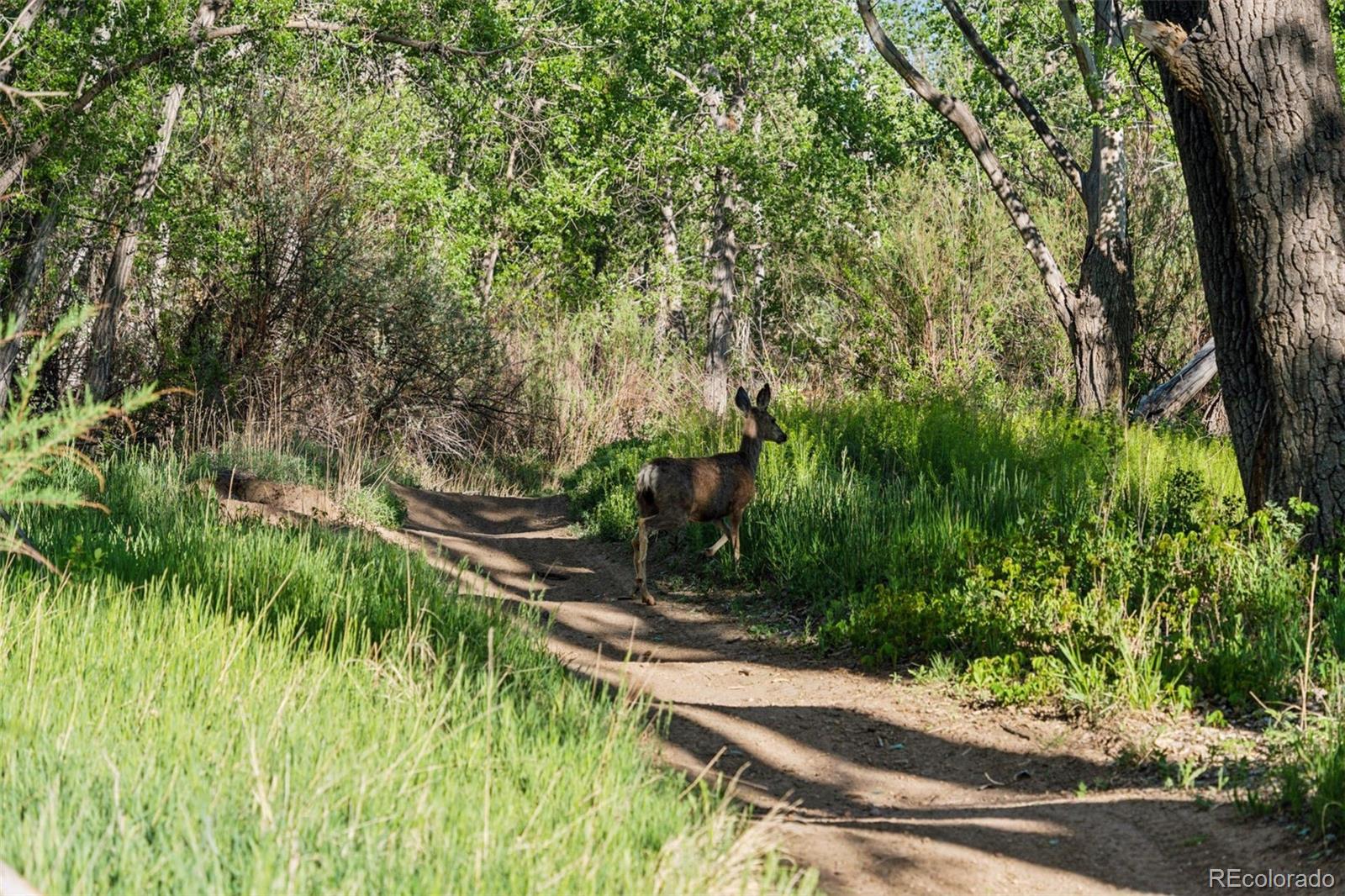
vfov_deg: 12.4
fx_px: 4109
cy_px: 448
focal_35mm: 110
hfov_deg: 18.6
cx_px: 672
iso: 400
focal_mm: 110
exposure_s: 1/1000
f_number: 6.3
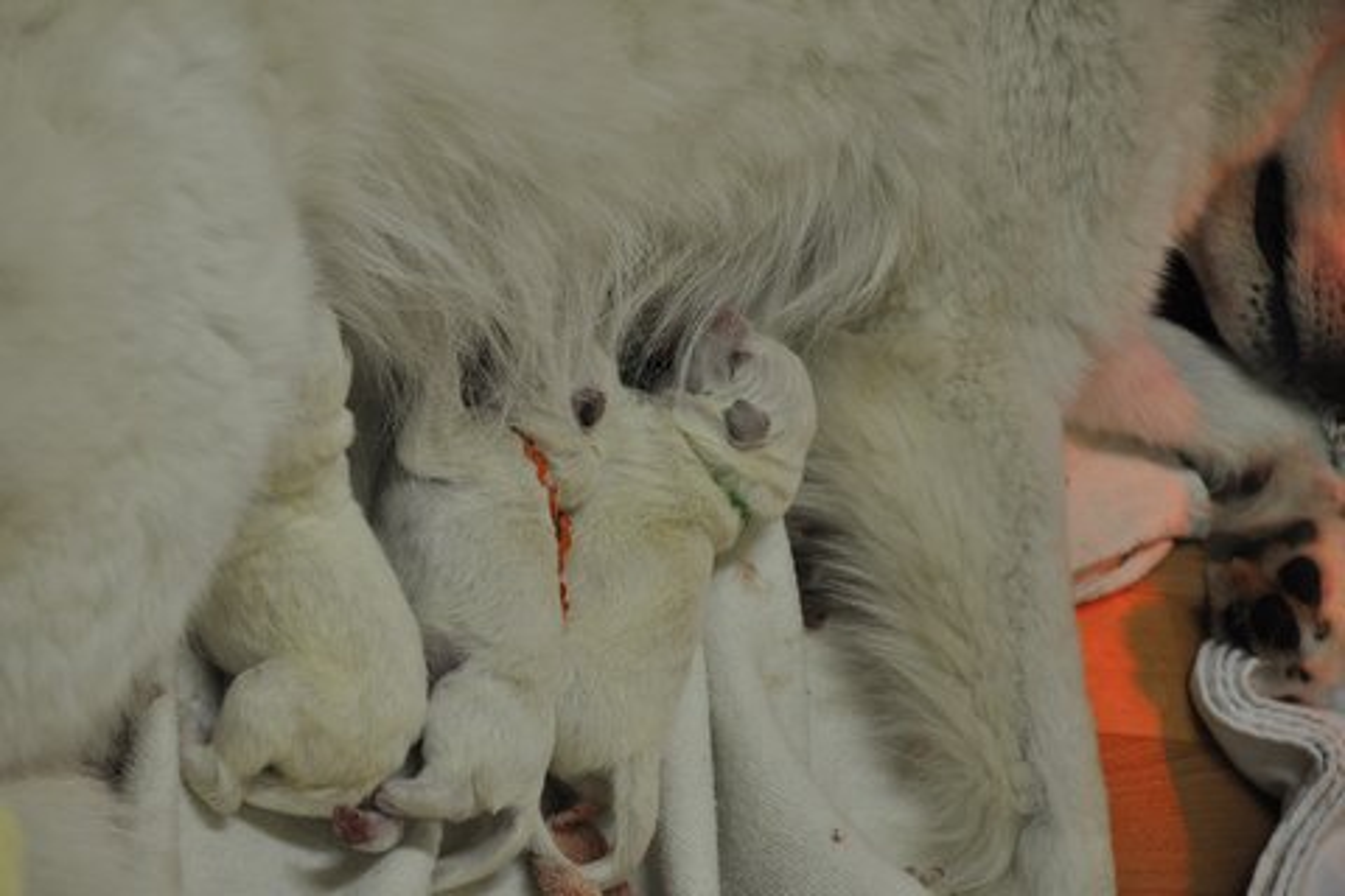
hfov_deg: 19.5
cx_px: 672
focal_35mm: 105
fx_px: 3923
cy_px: 448
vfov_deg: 13.0
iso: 1100
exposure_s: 1/125
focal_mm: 70
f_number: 4.5
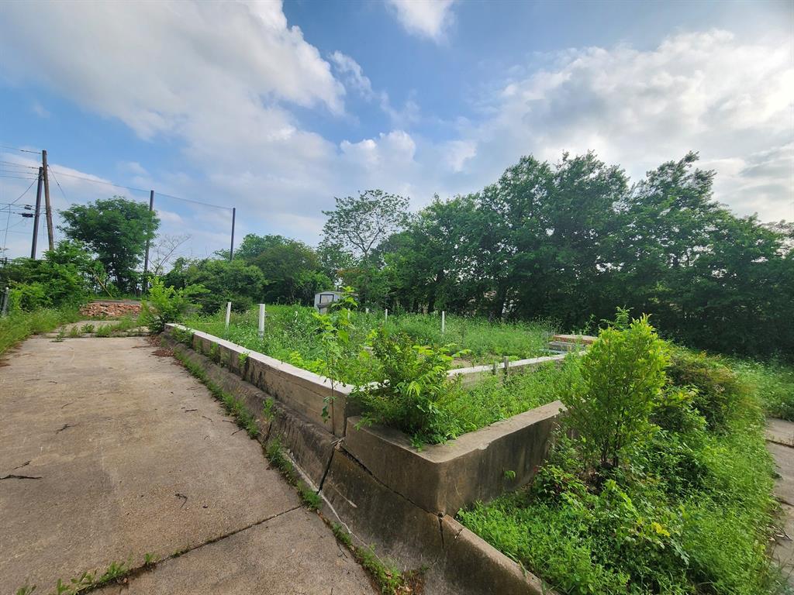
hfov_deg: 106.2
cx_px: 397
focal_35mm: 13
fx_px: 298
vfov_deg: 89.9
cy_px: 298
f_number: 2.2
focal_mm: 2.2
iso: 50
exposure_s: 1/1328
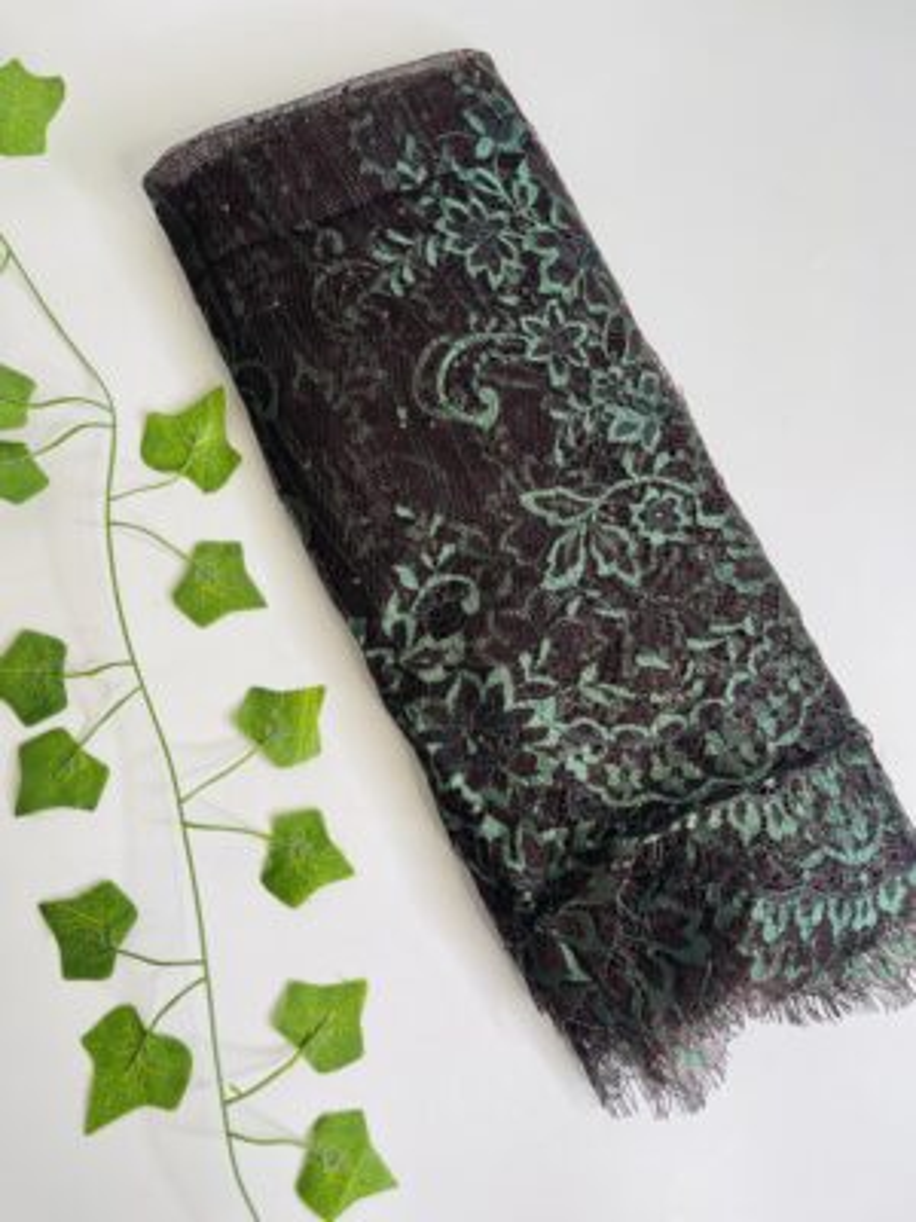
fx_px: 917
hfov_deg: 53.1
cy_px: 611
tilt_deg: -78.3
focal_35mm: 26
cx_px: 458
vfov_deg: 67.3
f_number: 1.6
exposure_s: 1/121
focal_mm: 5.1
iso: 50
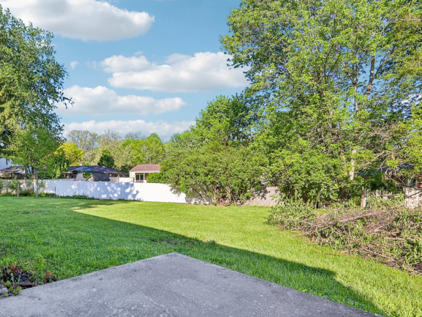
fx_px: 244
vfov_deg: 65.7
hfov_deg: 80.2
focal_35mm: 20
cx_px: 159
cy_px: 181
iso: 100
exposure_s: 1/100
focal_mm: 16
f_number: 8
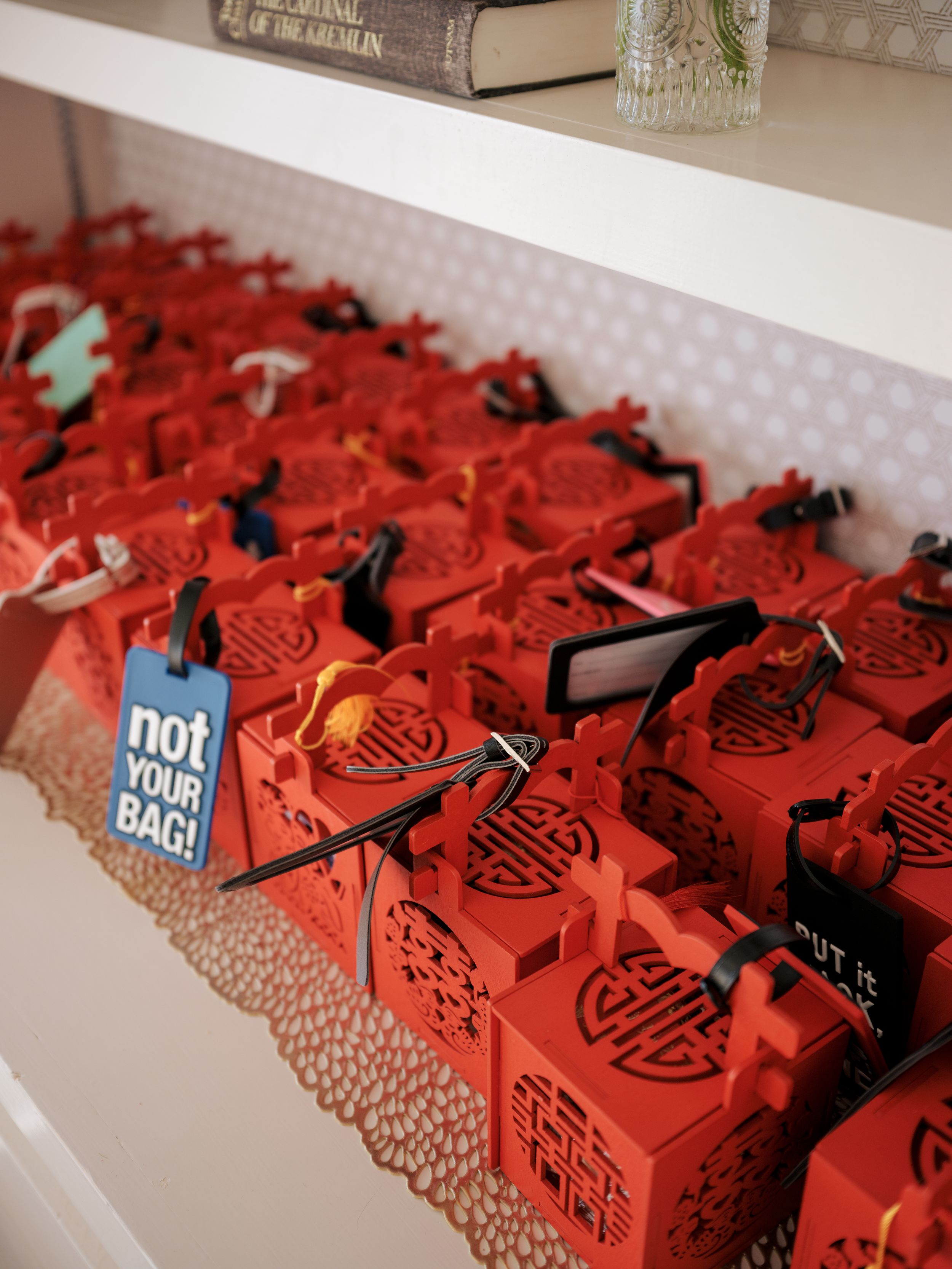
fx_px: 1467
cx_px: 476
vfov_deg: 46.8
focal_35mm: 40
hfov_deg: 36.0
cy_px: 634
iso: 800
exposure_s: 1/200
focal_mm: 50
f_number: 3.5
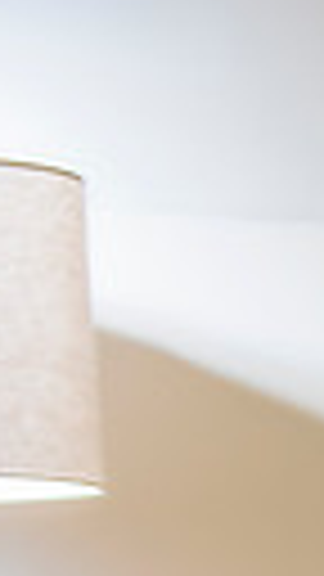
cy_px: 753
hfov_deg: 3.4
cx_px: 1094
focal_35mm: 342
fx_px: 5223
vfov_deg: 6.3
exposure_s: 1/160
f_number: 2.8
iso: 250
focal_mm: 70
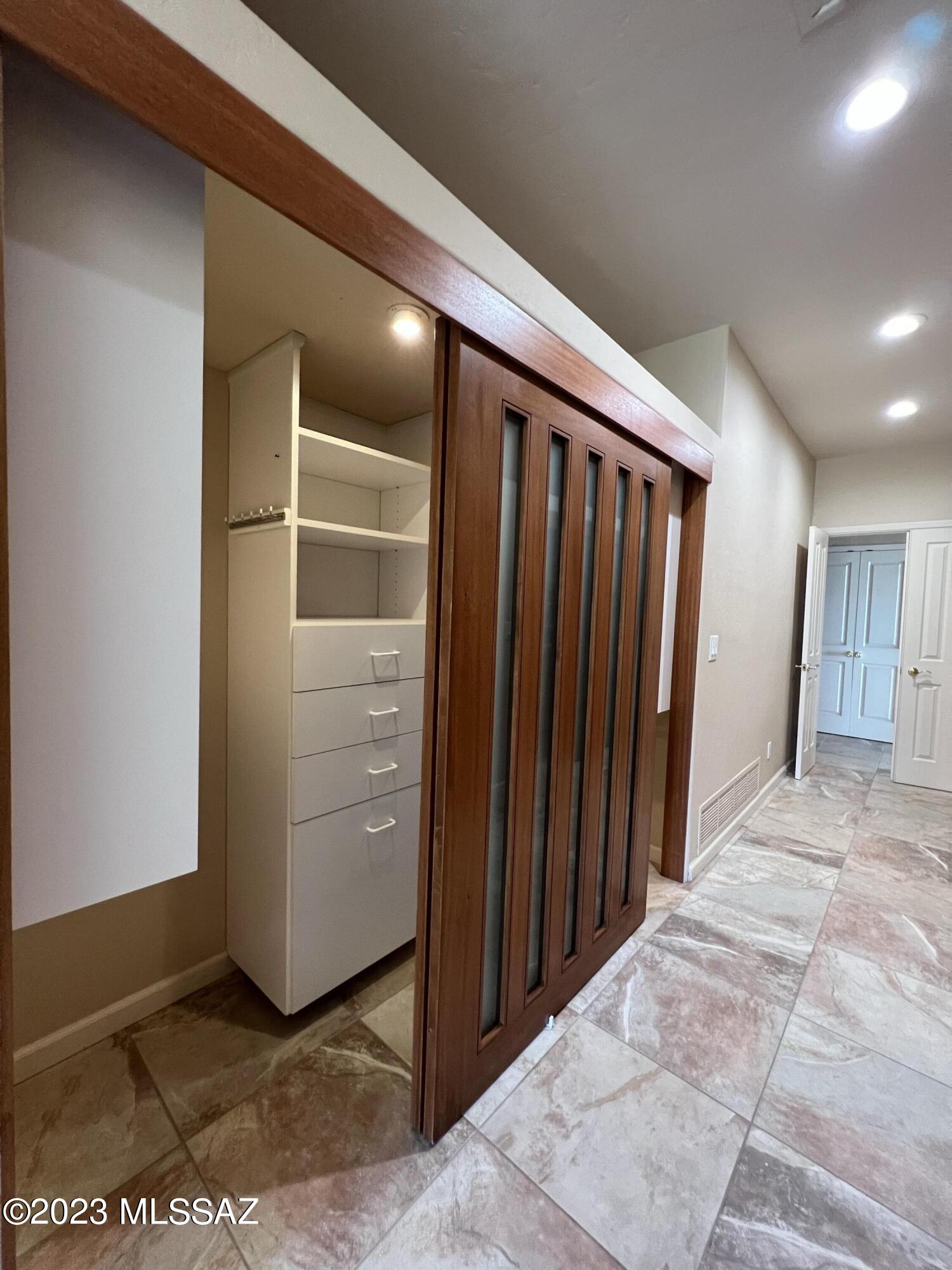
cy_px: 635
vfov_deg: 106.2
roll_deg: -2.0
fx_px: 477
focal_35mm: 13
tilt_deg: -3.2
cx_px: 476
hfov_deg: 89.9
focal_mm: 1.57
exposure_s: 1/60
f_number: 1.8
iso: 500
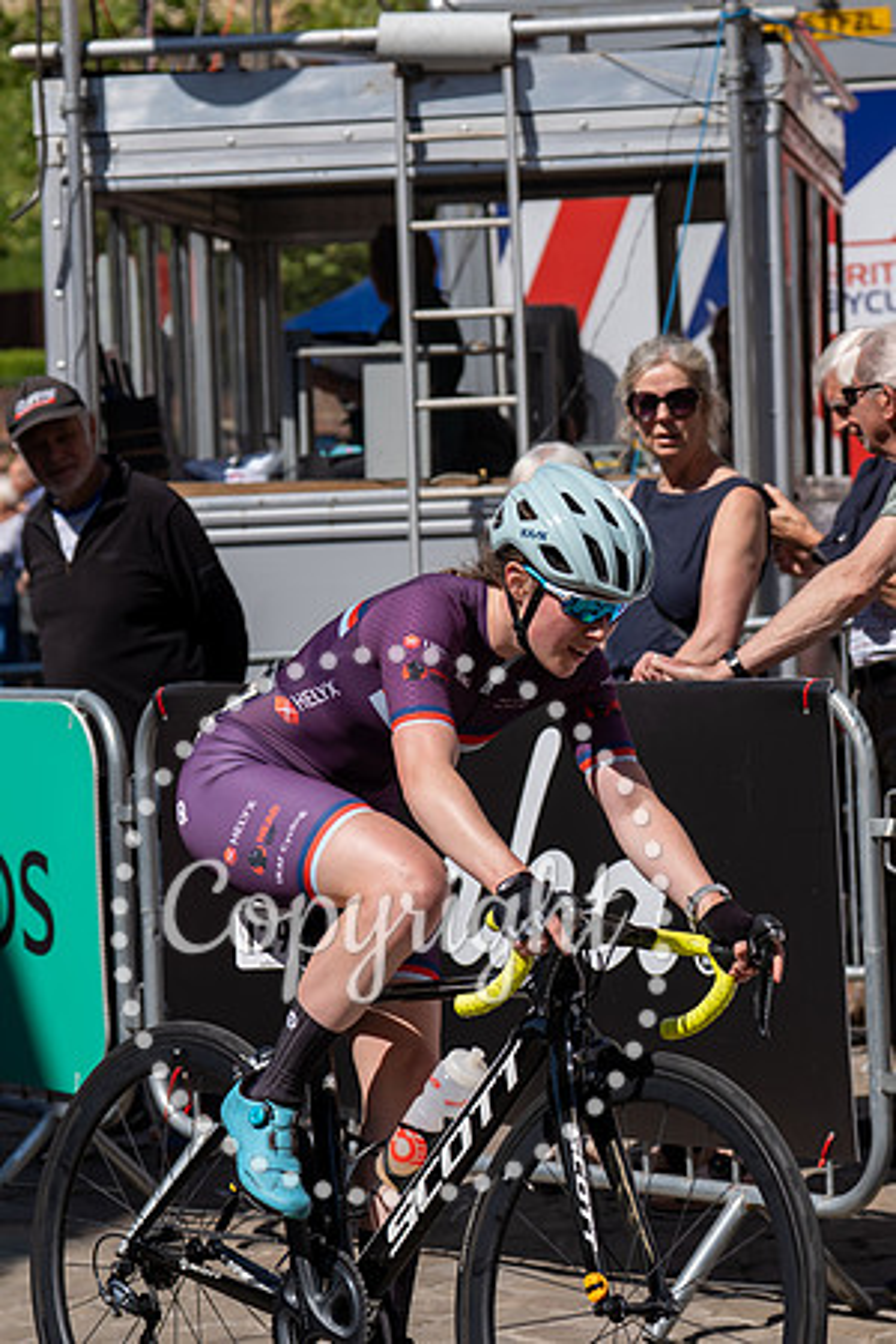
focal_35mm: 121
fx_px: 4534
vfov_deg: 16.9
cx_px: 618
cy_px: 567
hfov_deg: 11.3
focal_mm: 70
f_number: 4
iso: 100
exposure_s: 1/1250
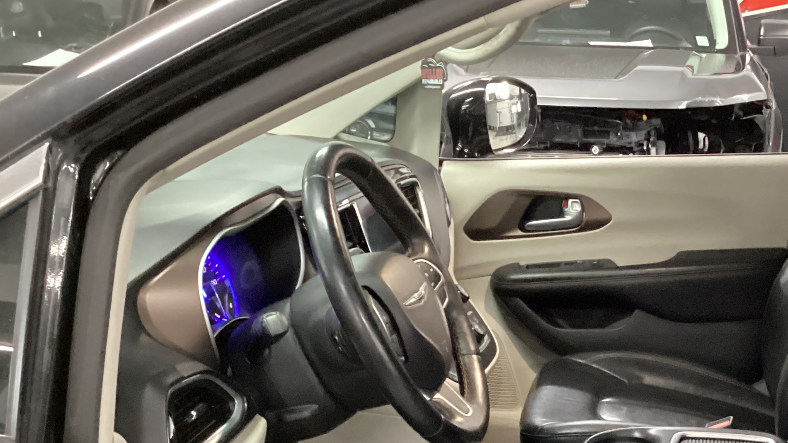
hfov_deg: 35.3
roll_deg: -2.7
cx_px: 588
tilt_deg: -25.2
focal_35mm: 58
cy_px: 471
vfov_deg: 19.9
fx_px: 1212
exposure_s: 1/25
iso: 640
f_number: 2.4
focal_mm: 3.3
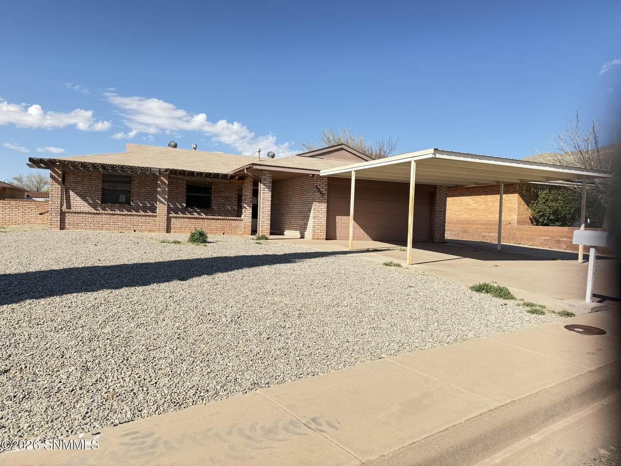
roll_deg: -2.6
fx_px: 431
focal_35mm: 24
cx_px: 310
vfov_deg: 56.8
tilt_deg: -2.2
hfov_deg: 71.6
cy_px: 233
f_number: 1.78
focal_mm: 6.76
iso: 80
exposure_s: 1/2169
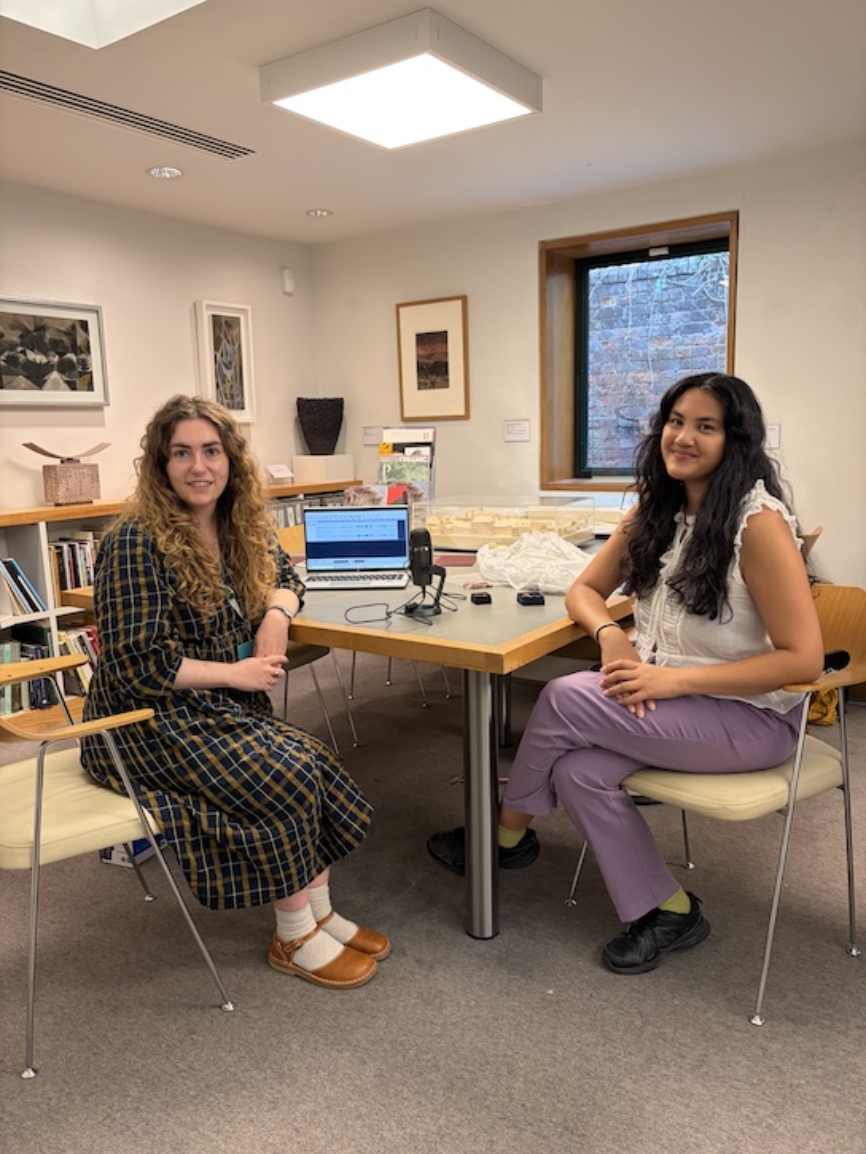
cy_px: 577
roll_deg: +1.2
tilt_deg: -8.9
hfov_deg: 53.1
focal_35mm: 26
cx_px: 433
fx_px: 867
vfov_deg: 67.3
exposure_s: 1/50
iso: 125
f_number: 1.6
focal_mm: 5.96
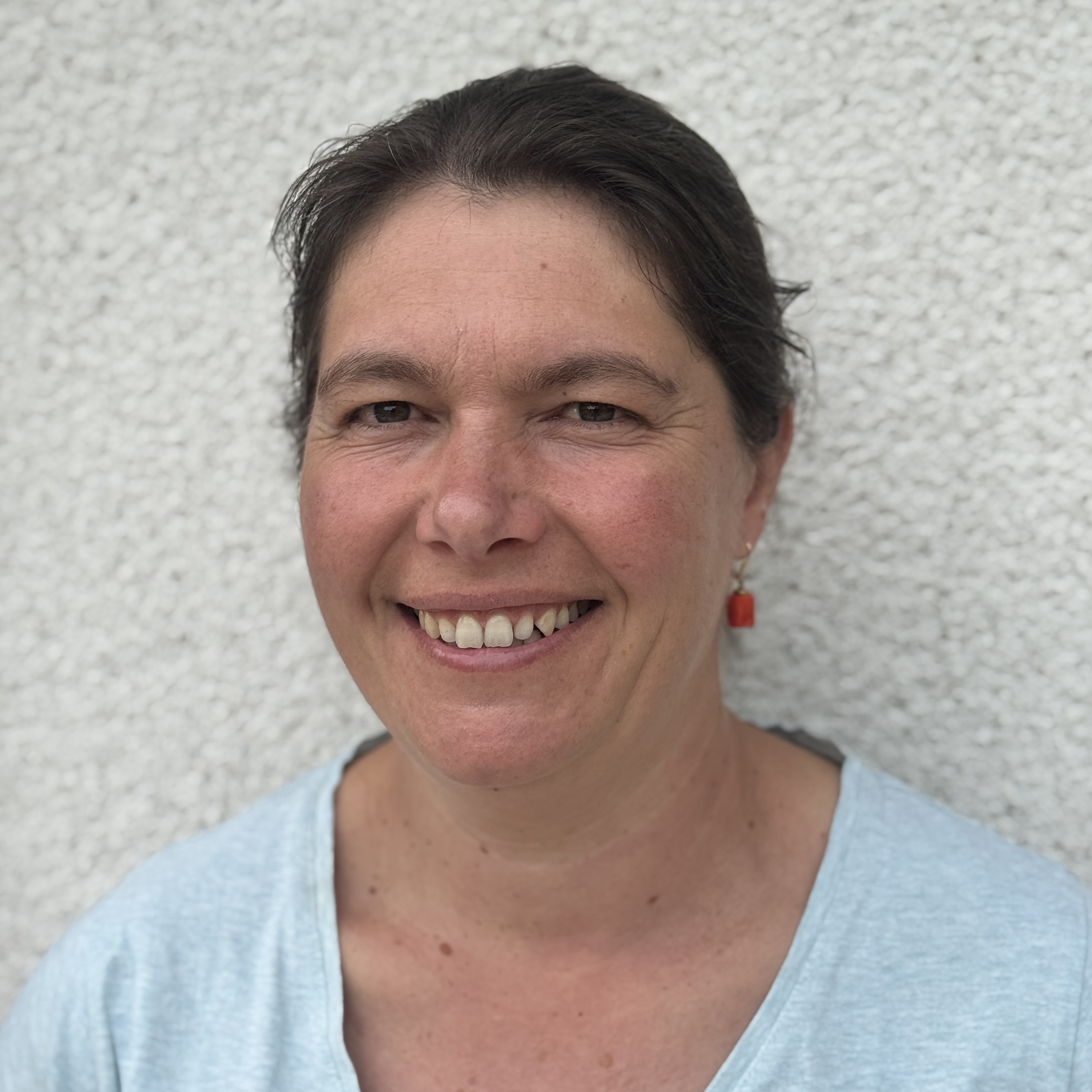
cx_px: 549
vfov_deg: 30.0
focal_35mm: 57
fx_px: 2034
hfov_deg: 30.0
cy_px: 584
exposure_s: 1/1059
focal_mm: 6.76
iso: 64
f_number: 1.78
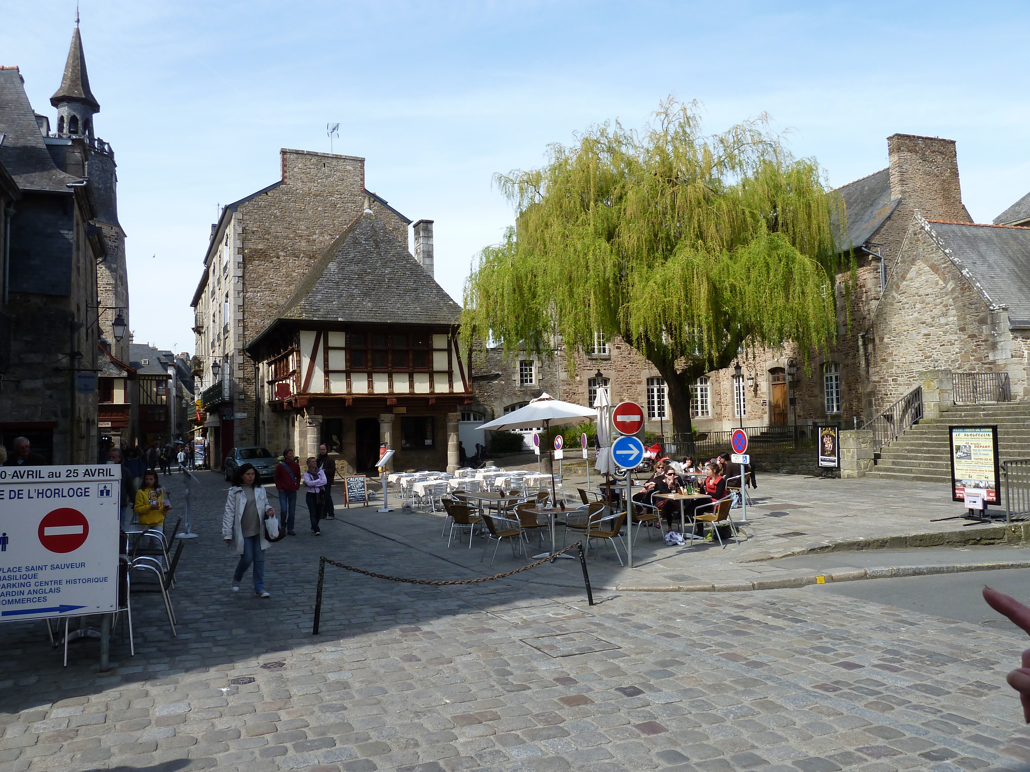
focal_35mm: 25
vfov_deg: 54.9
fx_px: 744
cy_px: 386
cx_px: 515
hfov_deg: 69.4
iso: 80
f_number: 4
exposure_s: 1/320
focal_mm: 4.1
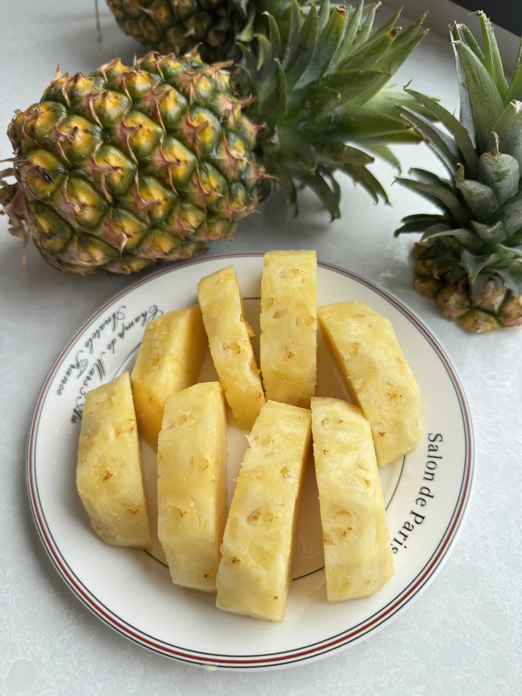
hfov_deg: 56.8
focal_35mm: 24
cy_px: 348
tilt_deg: -57.8
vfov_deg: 71.6
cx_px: 261
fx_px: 483
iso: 80
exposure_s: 1/739
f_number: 1.78
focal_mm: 6.76
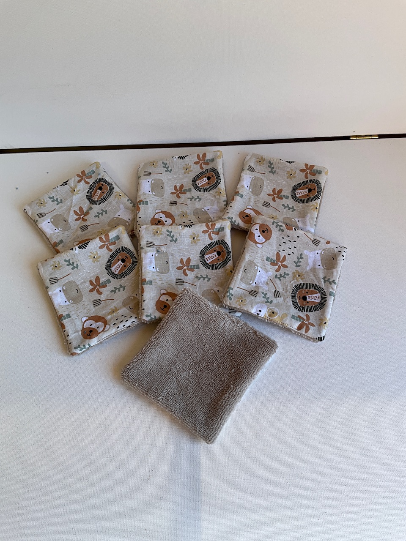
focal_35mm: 29
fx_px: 454
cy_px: 270
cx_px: 203
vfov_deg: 61.7
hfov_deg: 48.2
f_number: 1.8
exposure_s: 1/131
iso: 16
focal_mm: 3
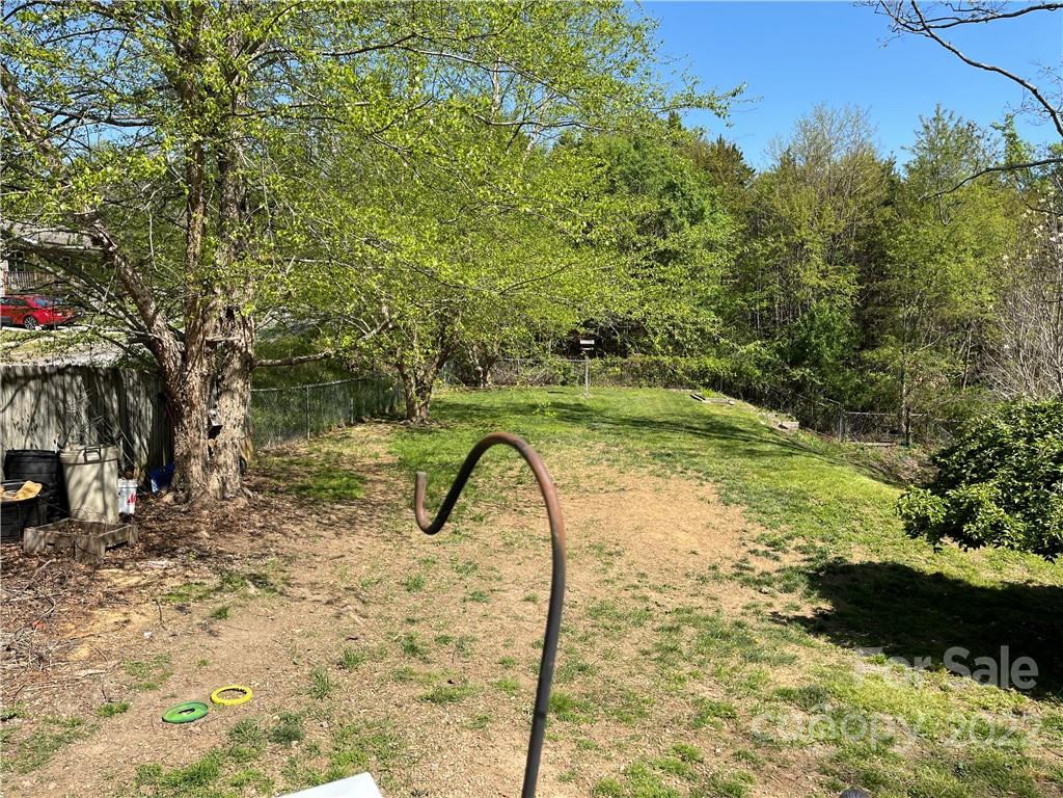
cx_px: 532
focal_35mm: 26
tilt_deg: -7.1
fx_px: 798
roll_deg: +1.0
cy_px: 399
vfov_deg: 53.1
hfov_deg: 67.3
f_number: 1.6
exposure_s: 1/1852
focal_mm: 5.1
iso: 32
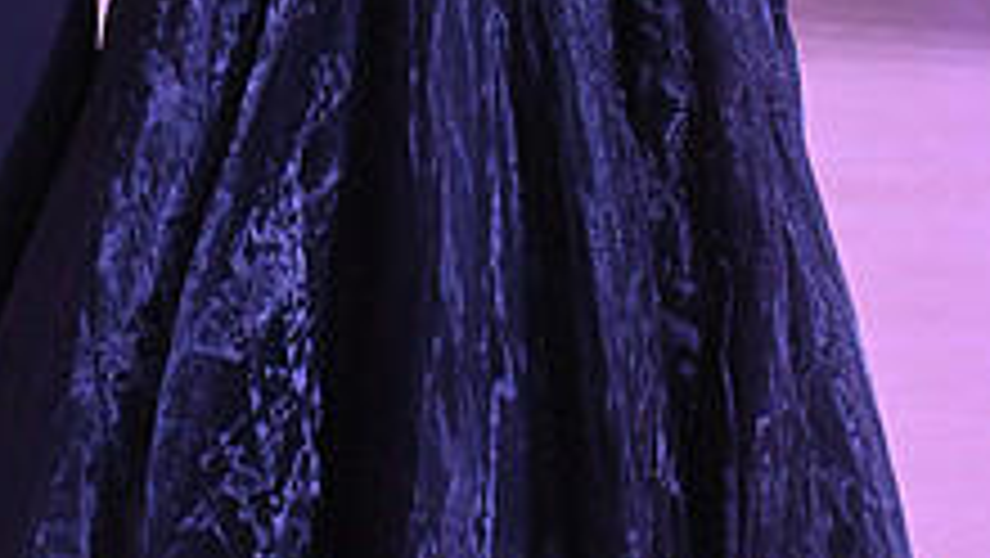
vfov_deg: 6.2
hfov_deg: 11.1
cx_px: 236
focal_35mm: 193
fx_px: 5069
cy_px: -410
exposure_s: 1/400
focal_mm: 70
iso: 6400
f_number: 9
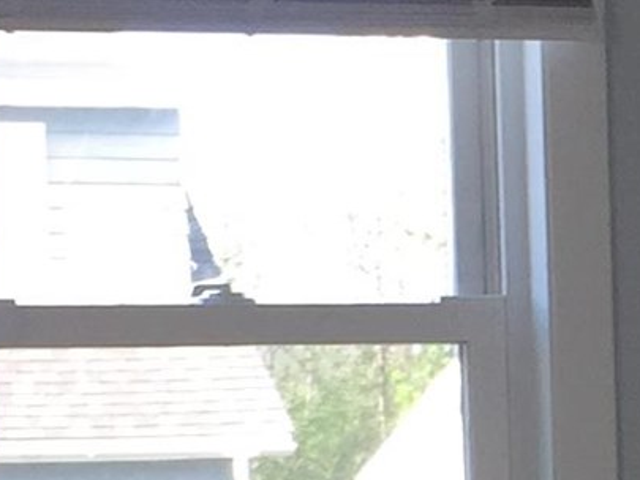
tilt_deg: -2.2
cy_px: 568
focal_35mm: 220
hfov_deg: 8.9
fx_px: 4069
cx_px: 839
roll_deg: -1.9
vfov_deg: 6.7
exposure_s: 1/120
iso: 32
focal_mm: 4.15
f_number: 2.2
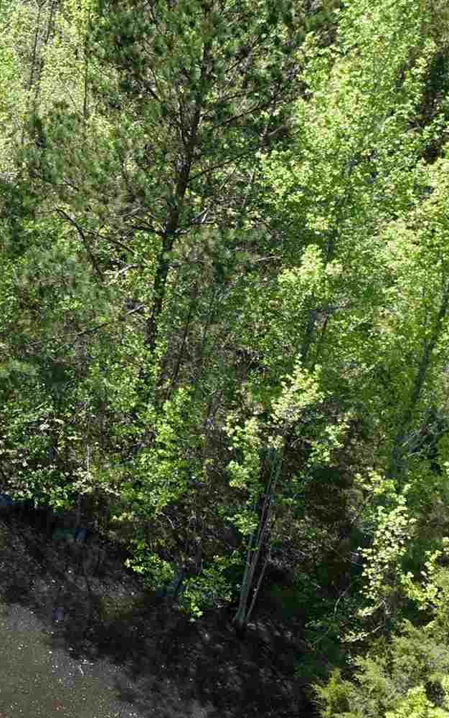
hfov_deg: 14.7
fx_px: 1526
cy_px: 550
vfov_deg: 26.1
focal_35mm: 78
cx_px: -349
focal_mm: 12.29
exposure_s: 1/120
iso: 100
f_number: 2.8
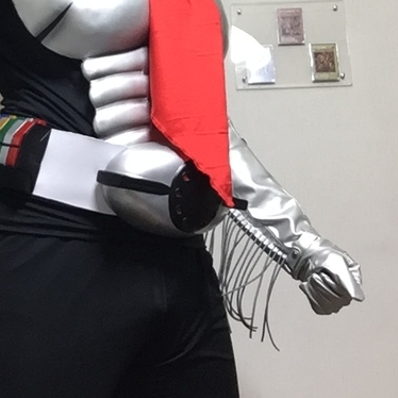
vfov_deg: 22.5
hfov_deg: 22.8
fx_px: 976
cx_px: 82
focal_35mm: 75
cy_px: 34
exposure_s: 1/30
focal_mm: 2.65
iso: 100
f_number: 2.2
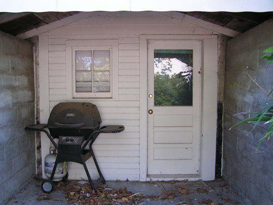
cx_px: 136
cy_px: 102
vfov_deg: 37.7
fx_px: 300
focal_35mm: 38
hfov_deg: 49.0
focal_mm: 6.3
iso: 50
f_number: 3.5
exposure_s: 1/50
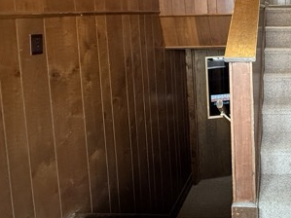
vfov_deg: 43.5
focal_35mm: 30
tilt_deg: -4.3
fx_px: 252
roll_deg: +0.8
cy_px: 30
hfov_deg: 50.9
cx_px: 276
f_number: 2.2
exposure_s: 1/60
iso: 640
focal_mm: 2.22
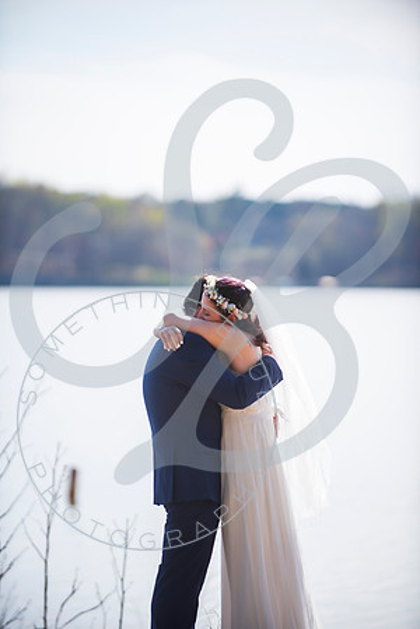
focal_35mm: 200
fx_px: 3500
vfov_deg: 10.3
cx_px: 210
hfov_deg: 6.9
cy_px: 314
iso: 100
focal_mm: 200
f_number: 2.8
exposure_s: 1/800
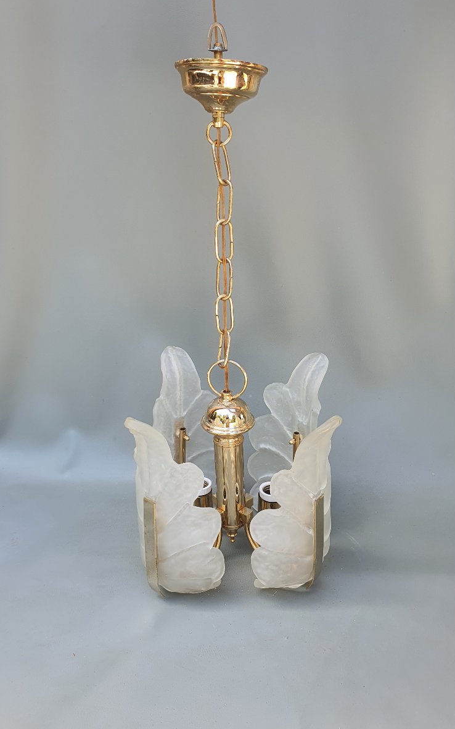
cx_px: 228
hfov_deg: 44.5
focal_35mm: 28
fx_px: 556
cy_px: 362
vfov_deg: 66.5
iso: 50
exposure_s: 1/159
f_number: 2.4
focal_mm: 4.3
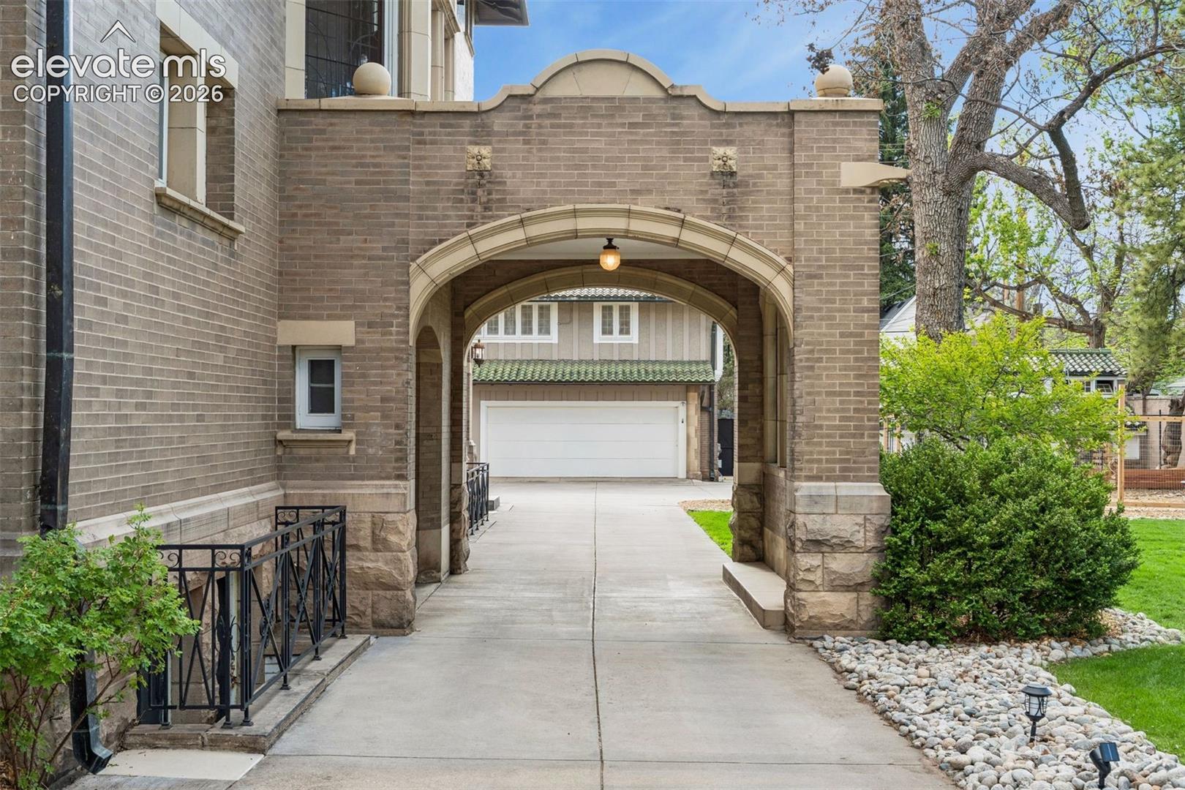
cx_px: 592
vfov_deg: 31.2
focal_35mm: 43
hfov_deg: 45.4
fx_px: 1415
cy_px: 395
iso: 400
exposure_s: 1/160
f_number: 9
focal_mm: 43
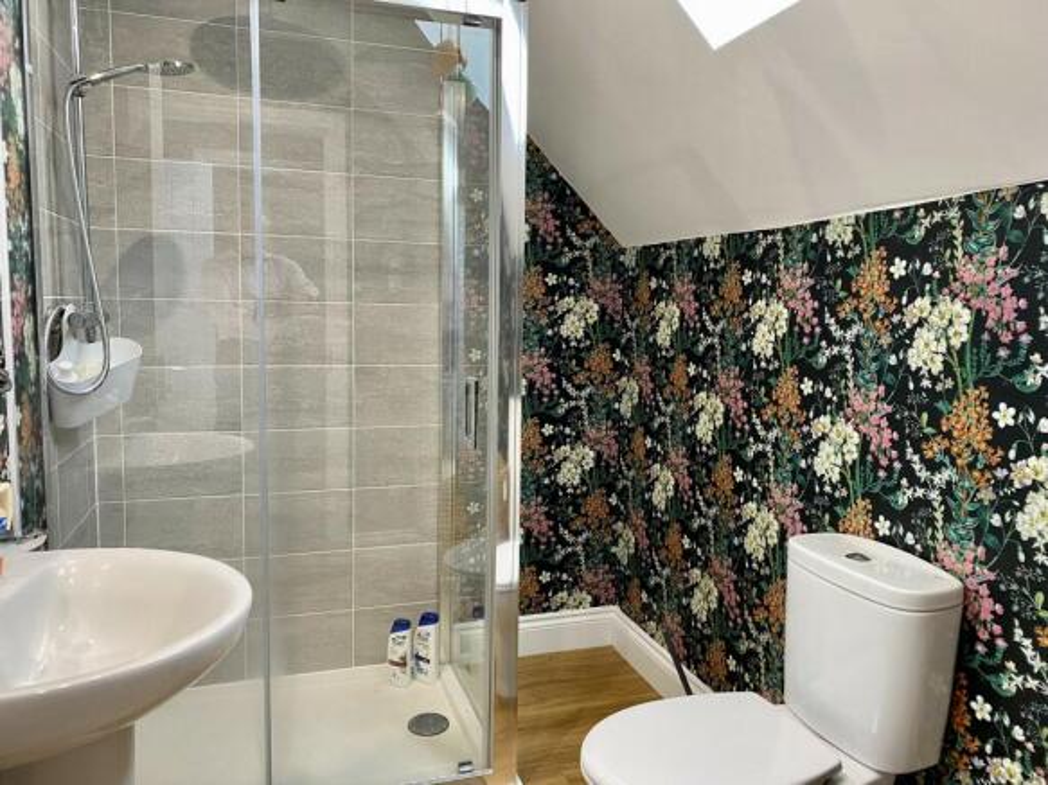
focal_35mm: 26
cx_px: 524
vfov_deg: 53.0
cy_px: 392
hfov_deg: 67.3
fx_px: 787
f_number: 1.8
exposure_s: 1/60
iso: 160
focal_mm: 4.25
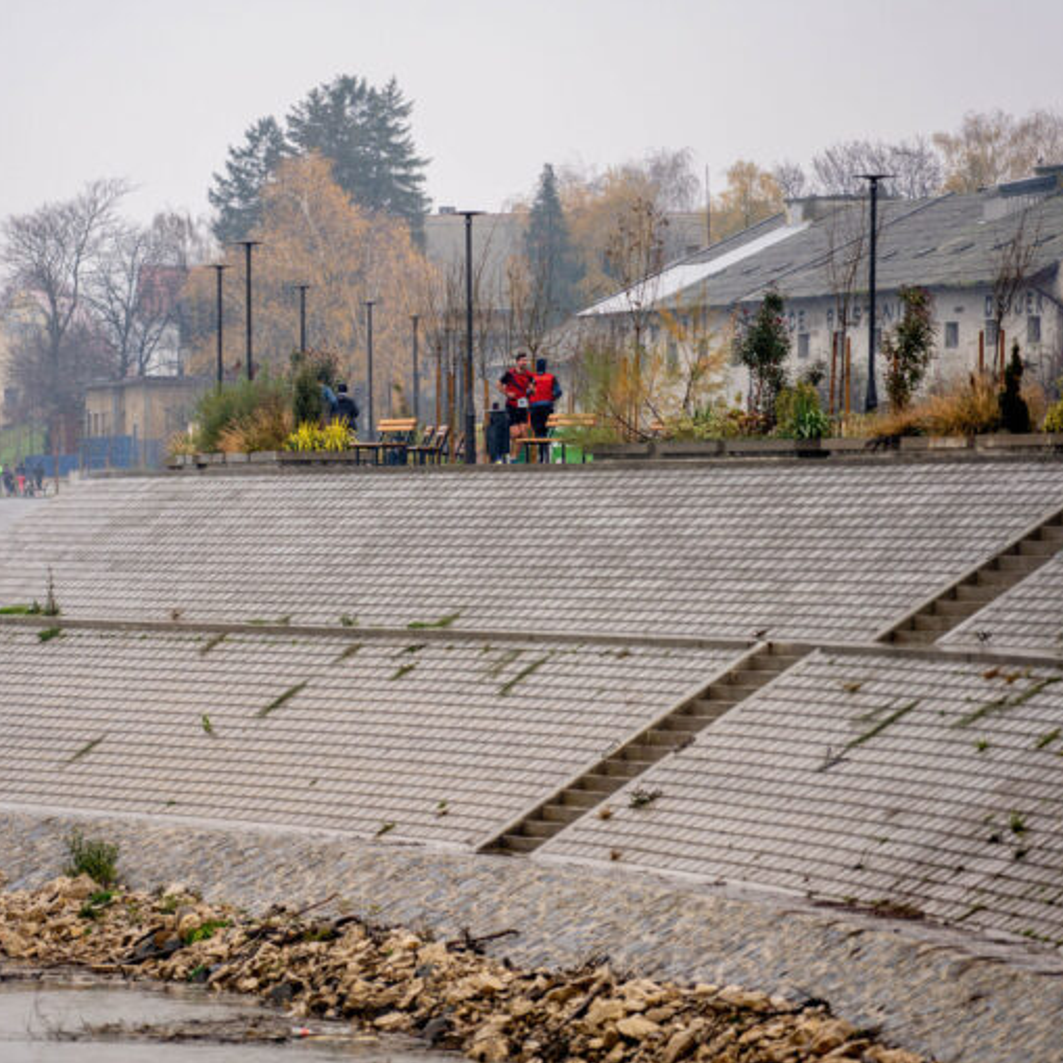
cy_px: 530
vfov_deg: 6.7
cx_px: 359
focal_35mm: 261
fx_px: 9068
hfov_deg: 6.7
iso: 400
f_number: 4
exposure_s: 1/500
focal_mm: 200
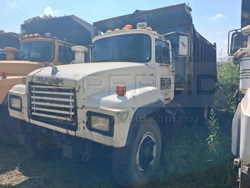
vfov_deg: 51.4
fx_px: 195
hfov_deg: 65.3
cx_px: 125
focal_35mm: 27
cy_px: 94
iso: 25
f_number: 1.8
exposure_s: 1/908
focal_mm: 4
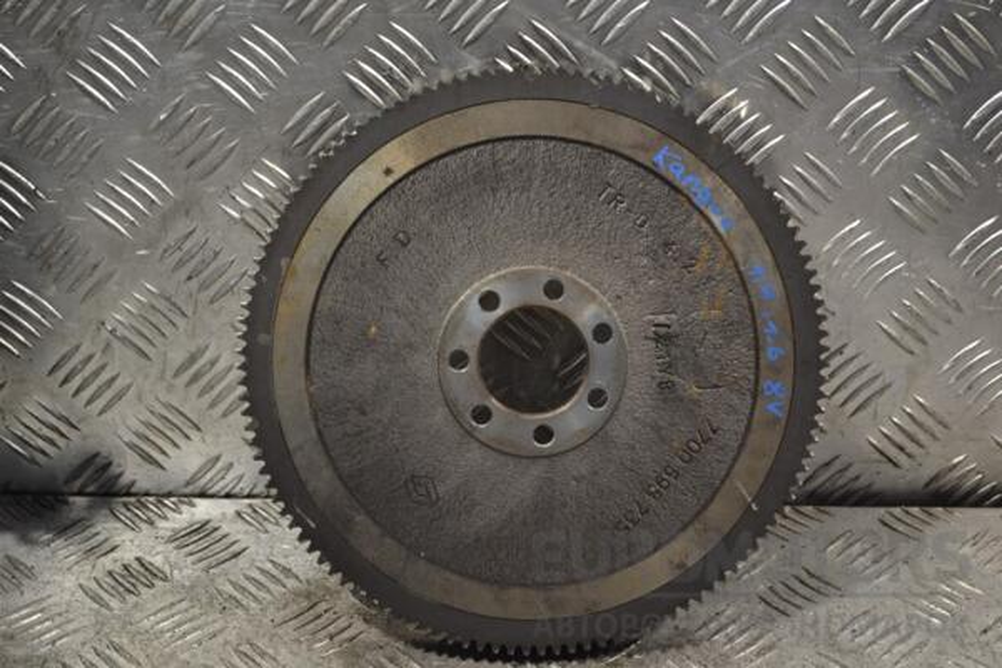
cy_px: 334
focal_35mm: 66
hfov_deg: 30.5
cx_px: 501
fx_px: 1837
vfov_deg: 20.6
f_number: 5.3
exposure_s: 1/60
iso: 400
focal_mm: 44
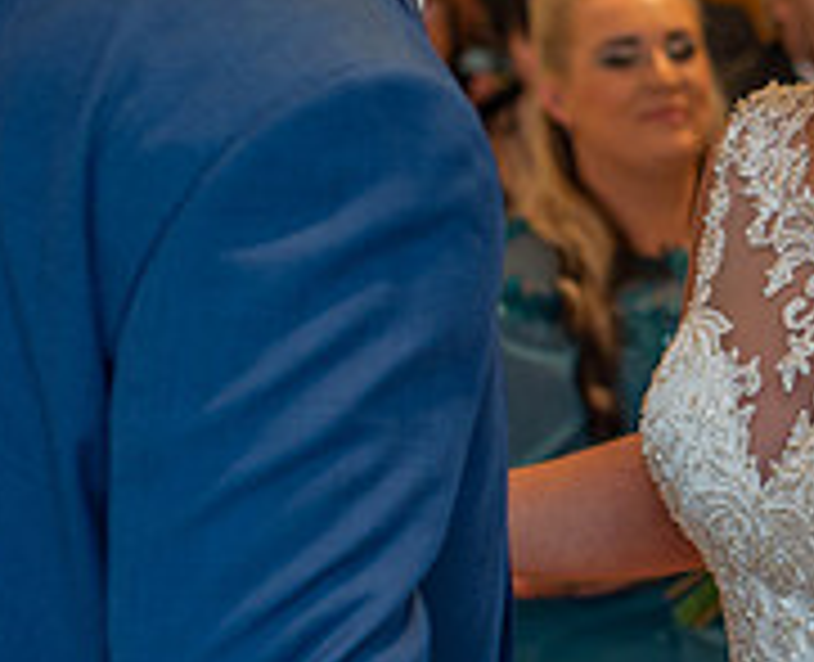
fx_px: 3247
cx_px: 942
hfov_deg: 13.9
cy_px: 286
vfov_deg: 11.6
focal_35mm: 134
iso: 250
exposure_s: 1/125
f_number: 2.5
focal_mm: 35
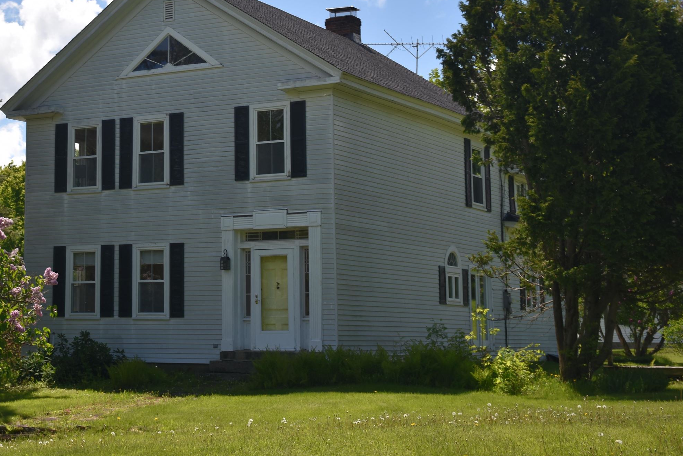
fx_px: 1423
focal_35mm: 75
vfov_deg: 18.1
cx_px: 161
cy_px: 129
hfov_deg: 26.6
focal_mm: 32
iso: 100
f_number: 5.6
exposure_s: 1/250
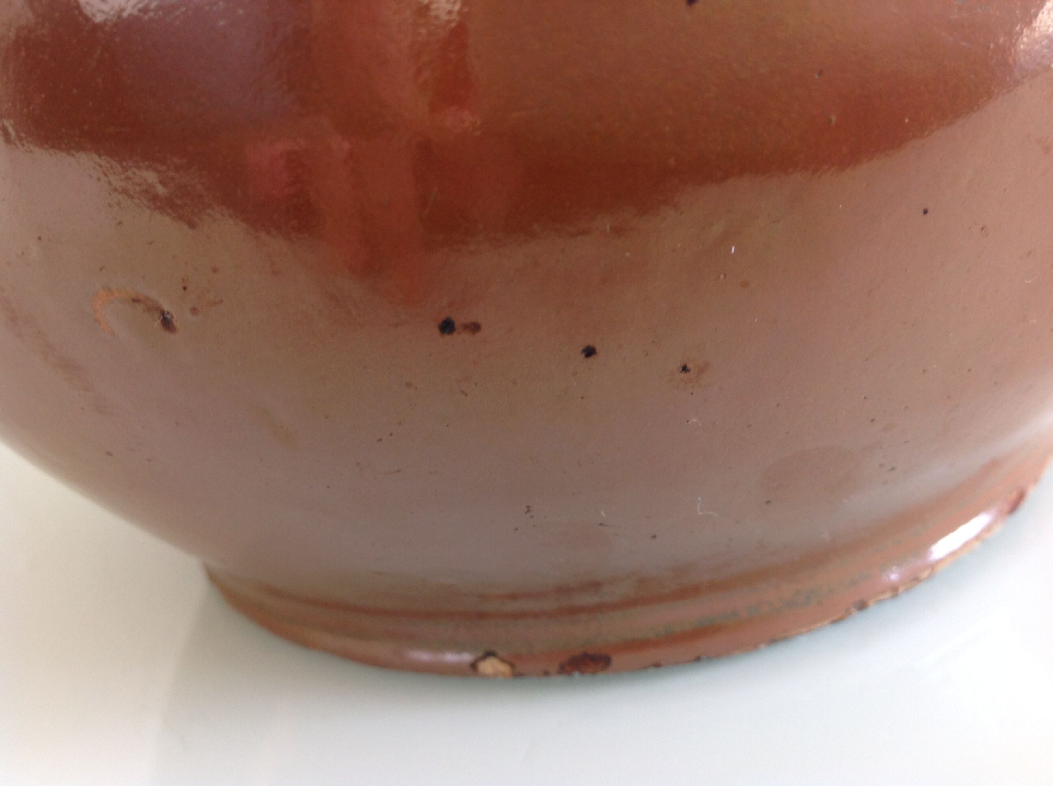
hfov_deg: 52.7
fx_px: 1063
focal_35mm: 35
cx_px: 526
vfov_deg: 40.6
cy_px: 393
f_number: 2.4
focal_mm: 4.28
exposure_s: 1/15
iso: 64
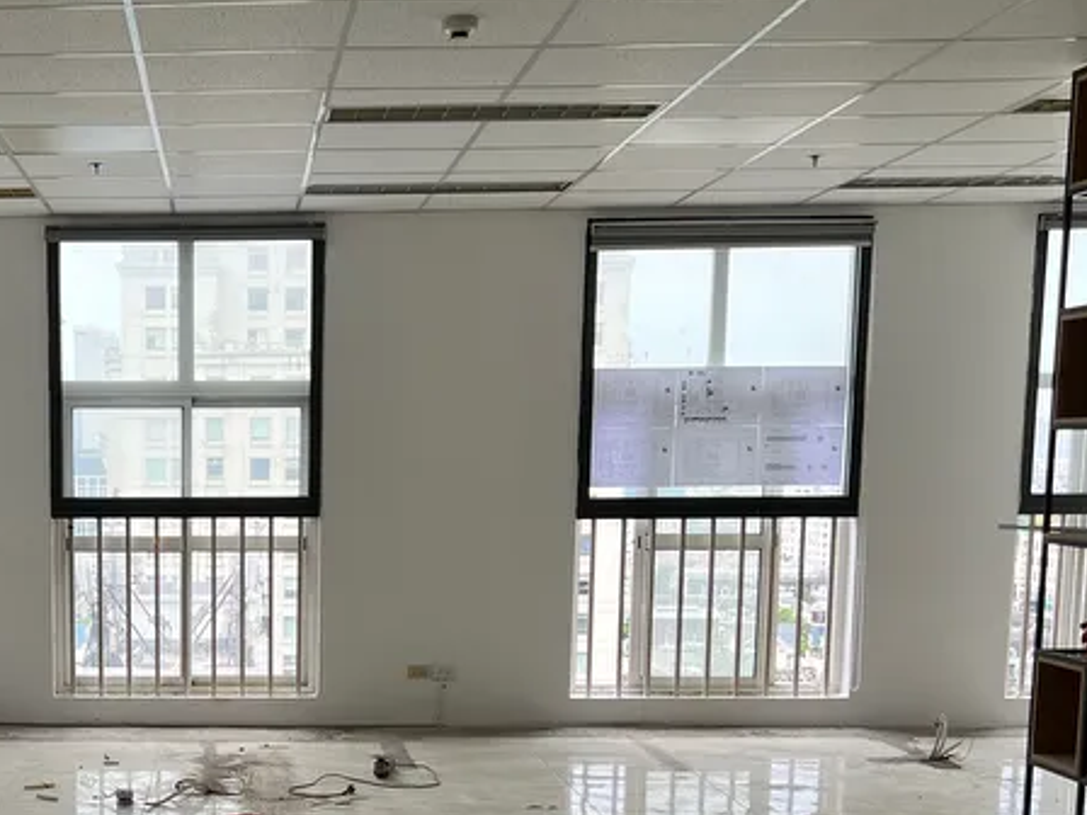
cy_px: 728
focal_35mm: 58
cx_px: 141
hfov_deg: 31.9
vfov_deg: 24.5
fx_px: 1821
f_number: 1.5
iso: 50
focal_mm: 5.7
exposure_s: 1/552
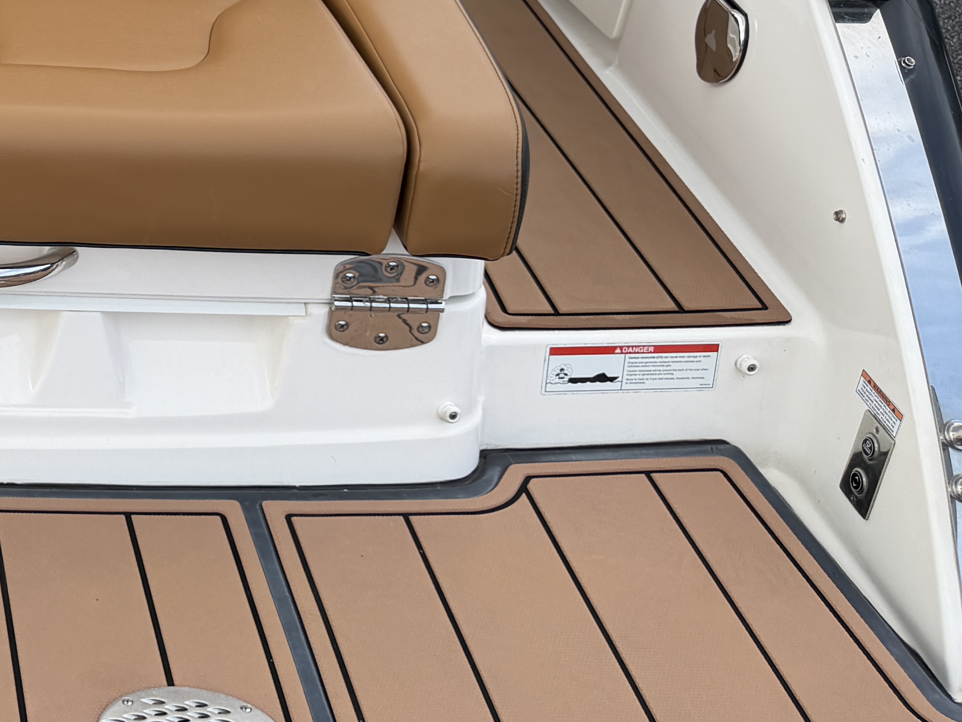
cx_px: -285
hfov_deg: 25.9
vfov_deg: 22.1
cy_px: 0
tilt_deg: -23.9
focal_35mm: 64
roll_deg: +0.0
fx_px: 1779
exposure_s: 1/1585
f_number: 1.78
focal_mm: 6.76
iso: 80
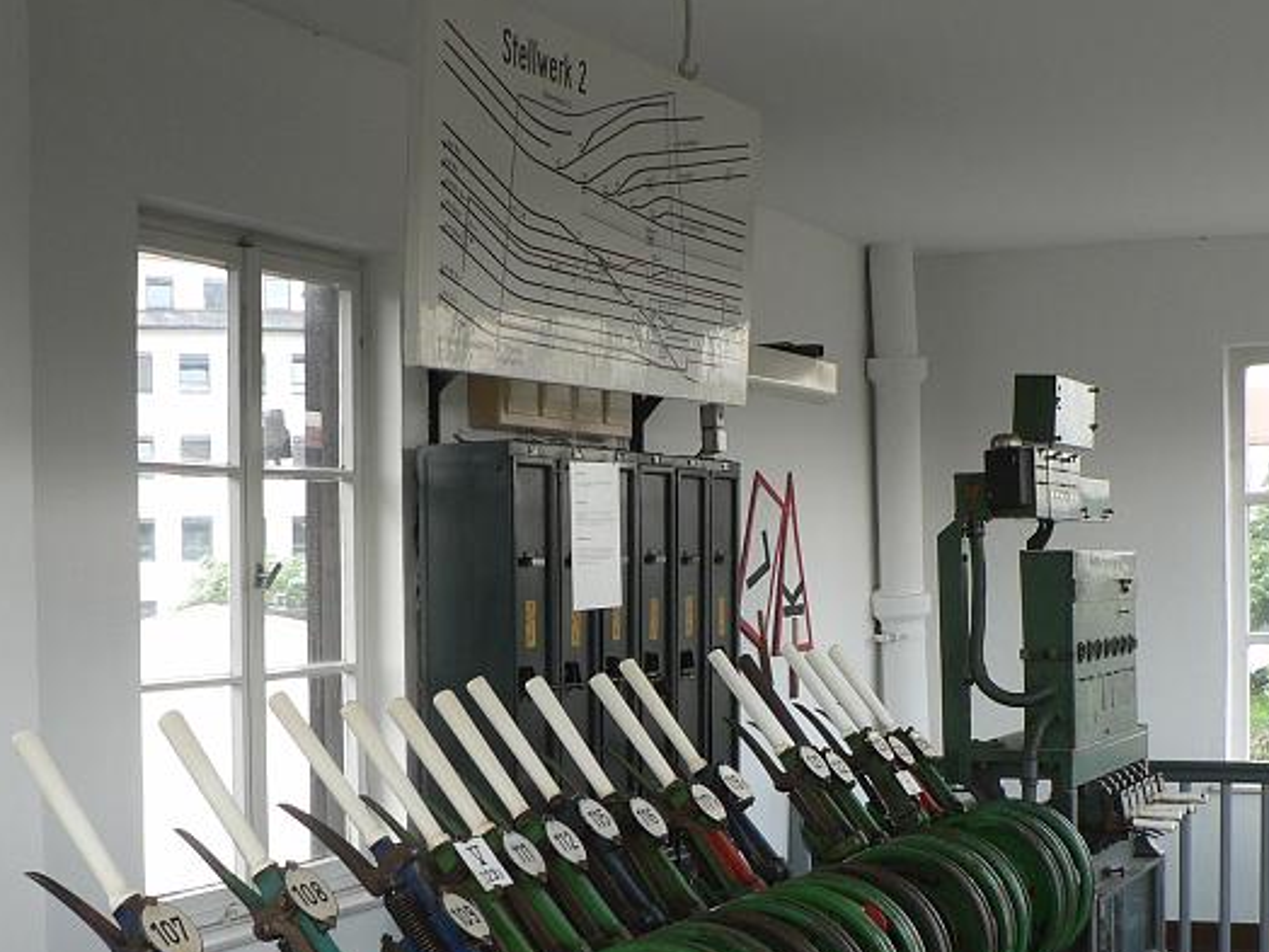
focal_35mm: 55
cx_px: 649
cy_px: 669
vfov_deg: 26.3
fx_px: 2016
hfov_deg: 34.9
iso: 80
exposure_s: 1/100
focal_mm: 6
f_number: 3.6
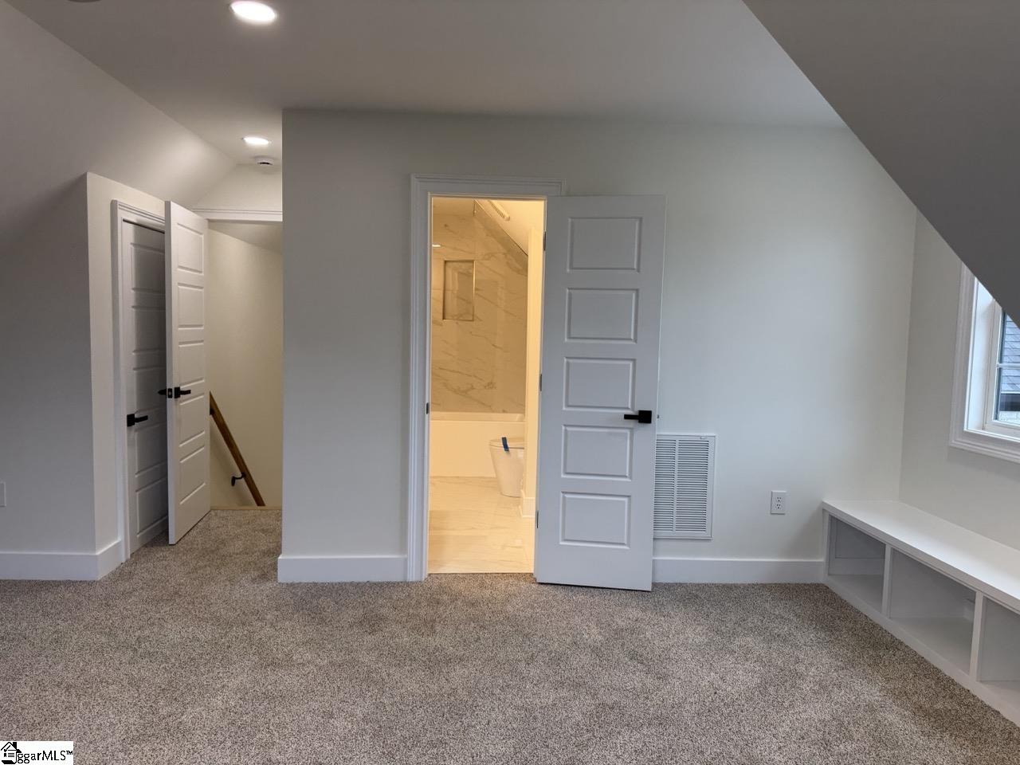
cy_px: 382
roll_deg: -1.3
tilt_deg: -4.5
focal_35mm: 24
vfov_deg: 56.8
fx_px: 707
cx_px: 510
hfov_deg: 71.6
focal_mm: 6.76
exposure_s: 1/120
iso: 100
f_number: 1.78
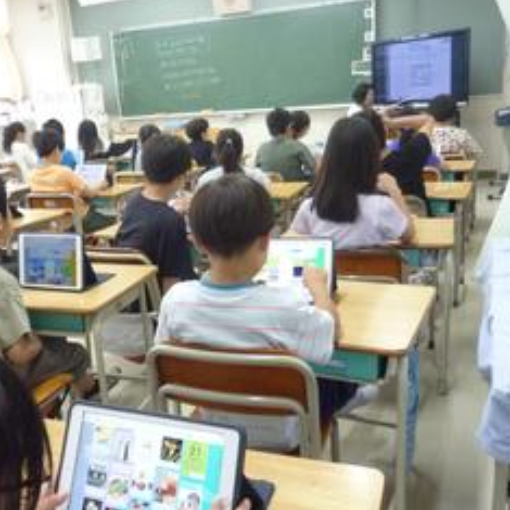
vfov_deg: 49.7
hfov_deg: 49.5
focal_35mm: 33
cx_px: 208
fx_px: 550
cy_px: 275
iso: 250
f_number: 3.3
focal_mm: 4.1
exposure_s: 1/30
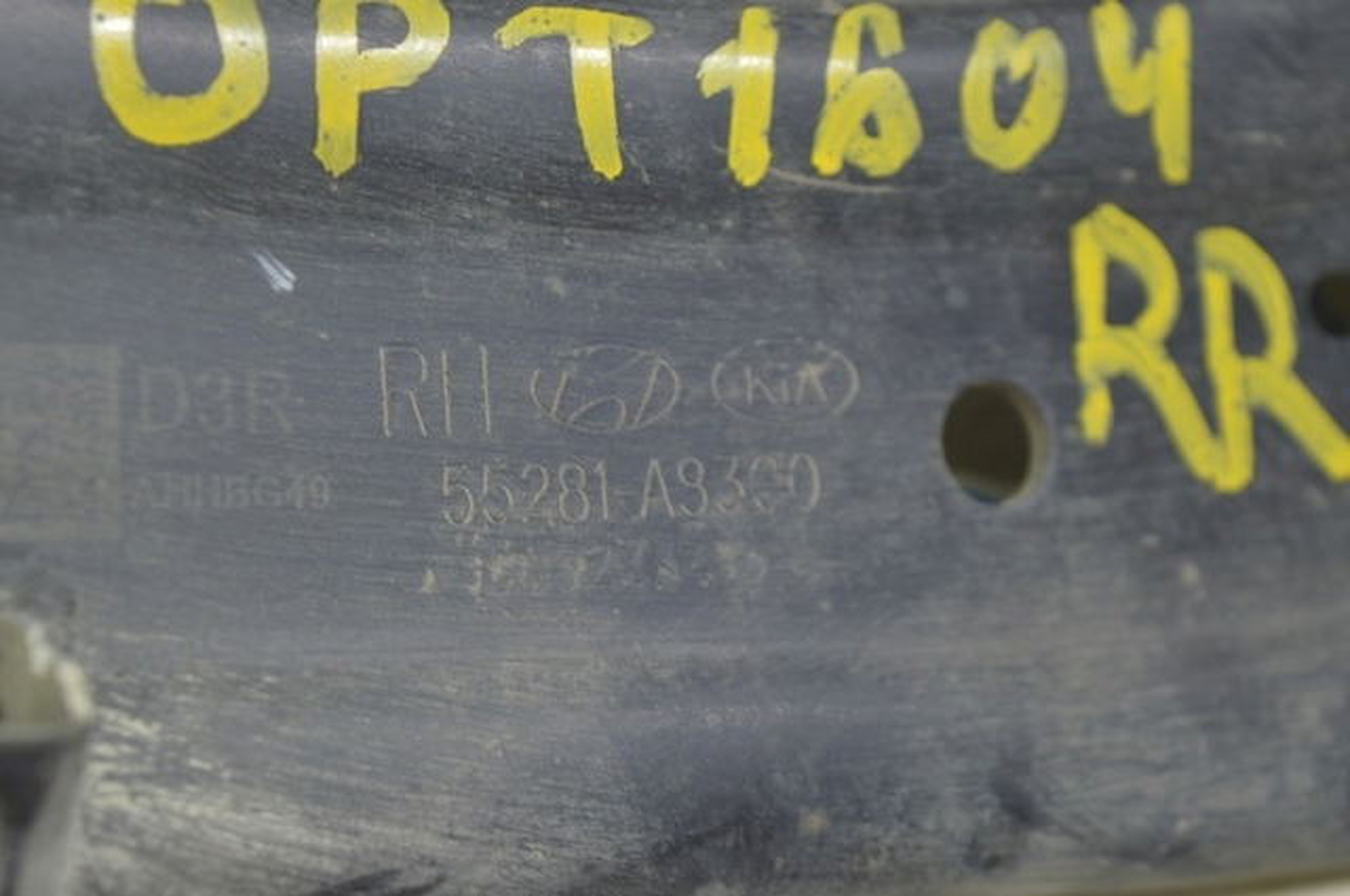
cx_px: 675
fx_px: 3090
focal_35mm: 82
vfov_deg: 16.5
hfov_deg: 24.6
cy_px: 448
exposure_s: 1/20
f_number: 5.6
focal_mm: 55
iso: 400
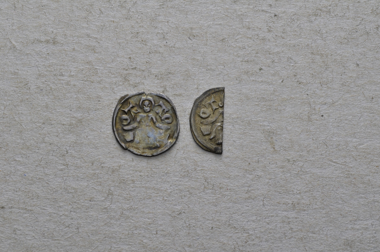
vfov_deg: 16.5
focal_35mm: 82
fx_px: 869
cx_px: 190
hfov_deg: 24.7
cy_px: 126
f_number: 14
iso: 400
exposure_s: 1/250
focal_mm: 55
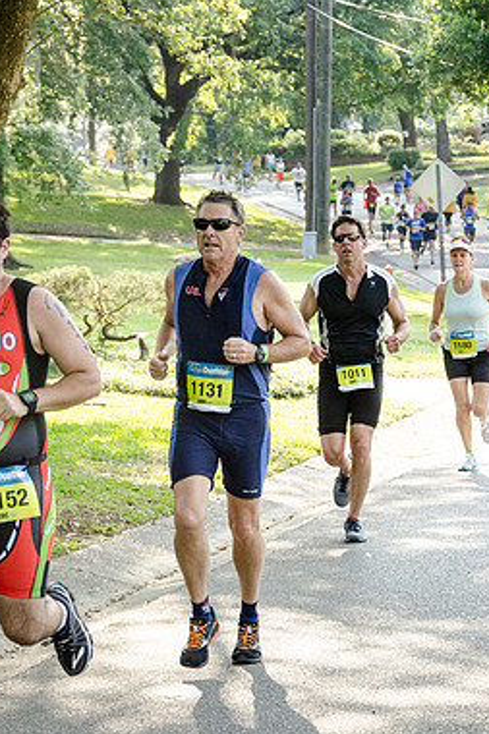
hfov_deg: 8.6
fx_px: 3263
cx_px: 176
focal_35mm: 160
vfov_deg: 12.8
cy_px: 367
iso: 800
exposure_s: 1/640
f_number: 5.3
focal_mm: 70
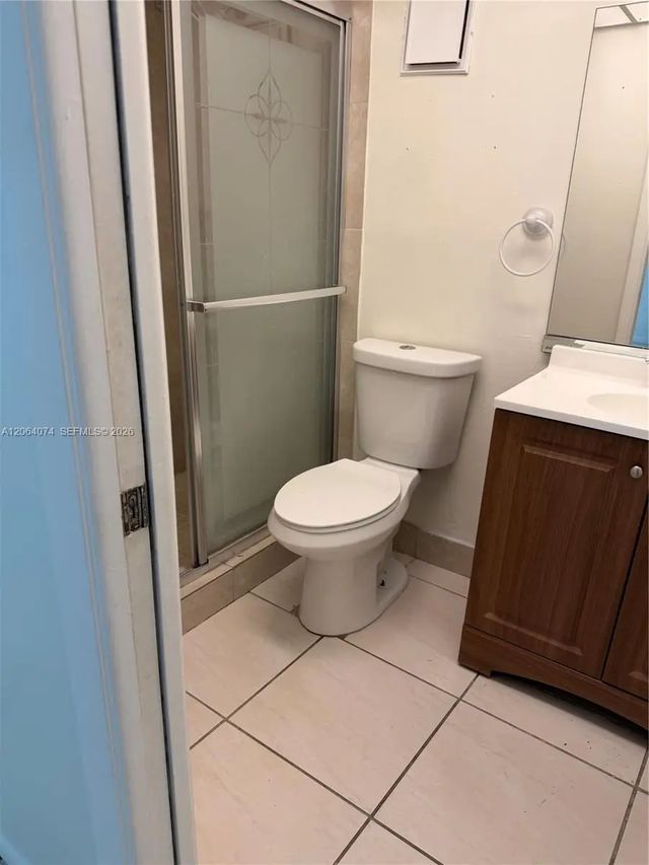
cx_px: 324
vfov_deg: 71.6
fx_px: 600
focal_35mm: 24
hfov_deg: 56.8
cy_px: 432
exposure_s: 1/60
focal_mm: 6.76
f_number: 1.78
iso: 125
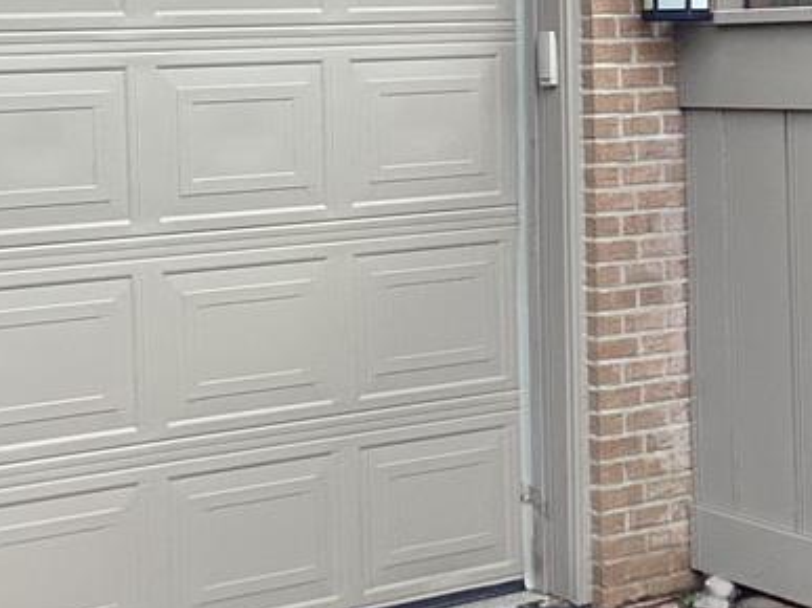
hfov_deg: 23.8
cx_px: 294
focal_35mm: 82
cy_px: 82
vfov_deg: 17.8
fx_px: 1923
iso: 25
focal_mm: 3.3
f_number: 2.4
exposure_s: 1/264
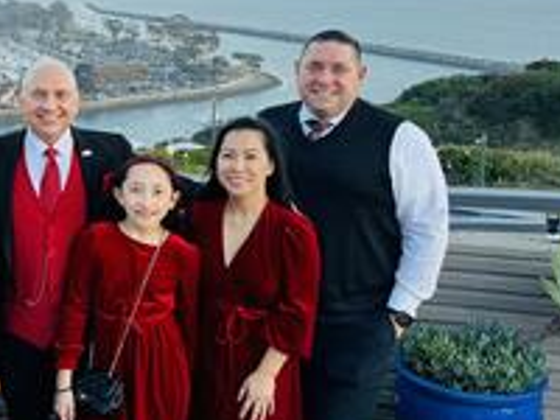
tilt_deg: -8.6
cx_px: -48
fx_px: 971
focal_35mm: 60
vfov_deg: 24.3
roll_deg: +0.5
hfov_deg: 29.2
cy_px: 133
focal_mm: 6.86
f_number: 1.78
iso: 64
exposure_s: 1/121
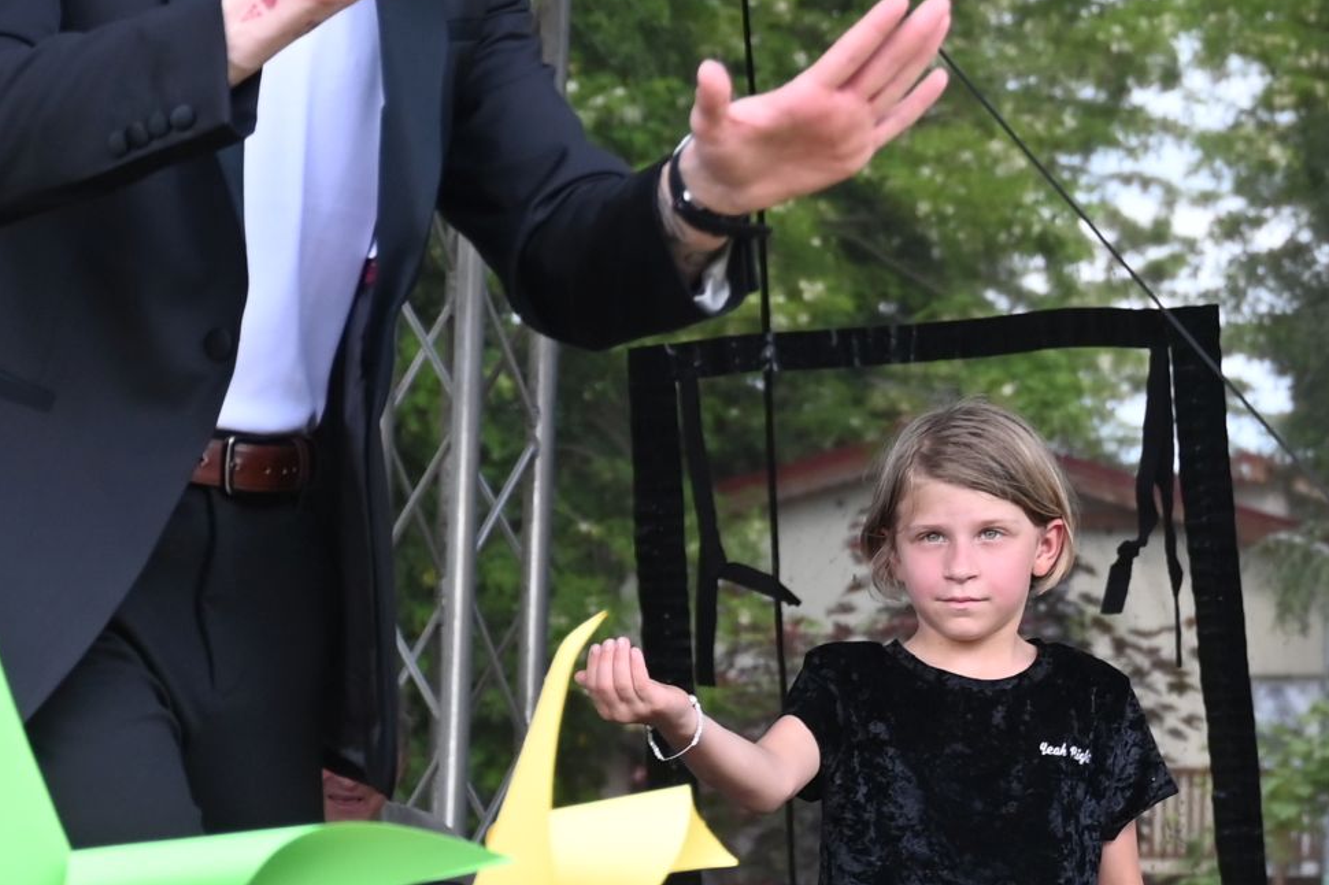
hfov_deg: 11.3
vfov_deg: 7.6
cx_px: 988
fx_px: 6679
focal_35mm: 181
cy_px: 314
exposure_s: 1/250
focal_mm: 52
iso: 400
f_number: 5
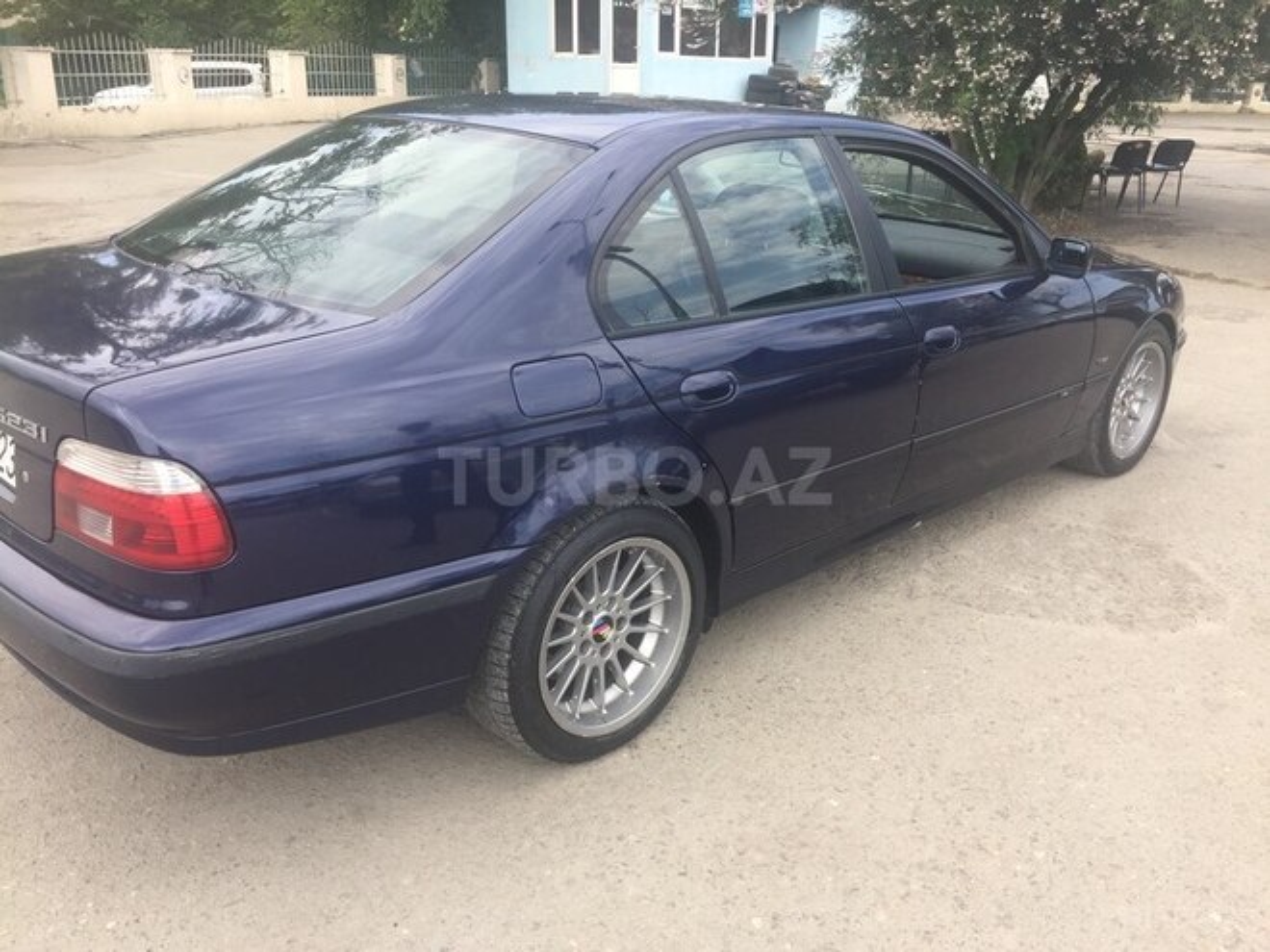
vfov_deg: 48.2
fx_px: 1064
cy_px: 476
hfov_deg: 61.7
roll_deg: -3.1
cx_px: 635
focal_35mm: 29
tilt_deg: -21.9
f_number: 2.2
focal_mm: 4.15
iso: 32
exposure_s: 1/488
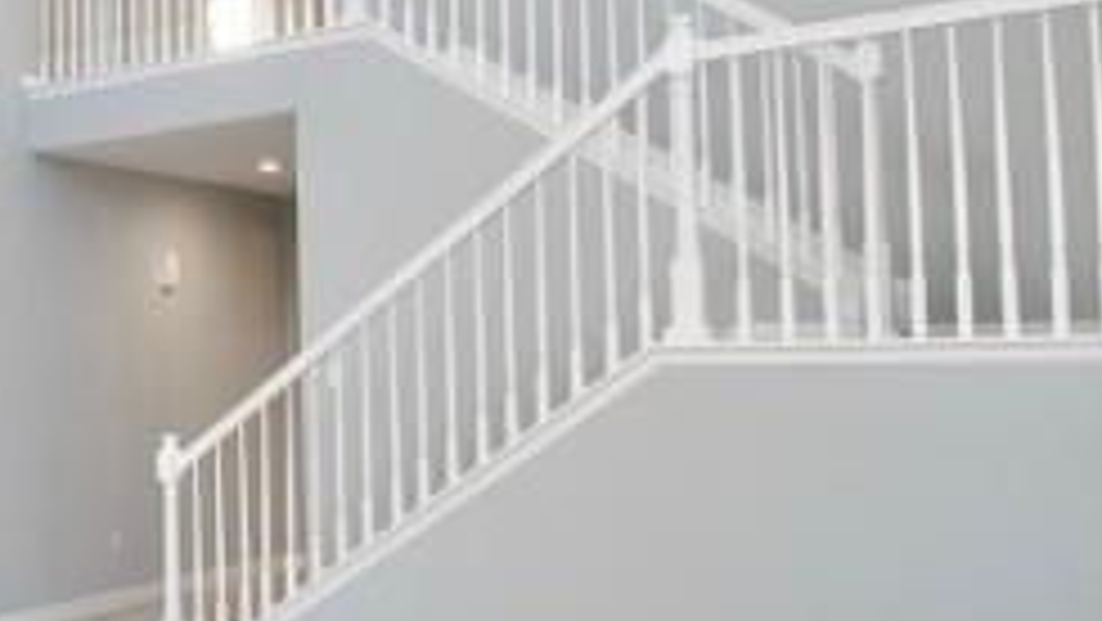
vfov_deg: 29.0
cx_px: -144
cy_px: 304
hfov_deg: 39.3
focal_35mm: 41
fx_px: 1198
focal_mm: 10
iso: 100
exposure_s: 1/10
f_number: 7.1
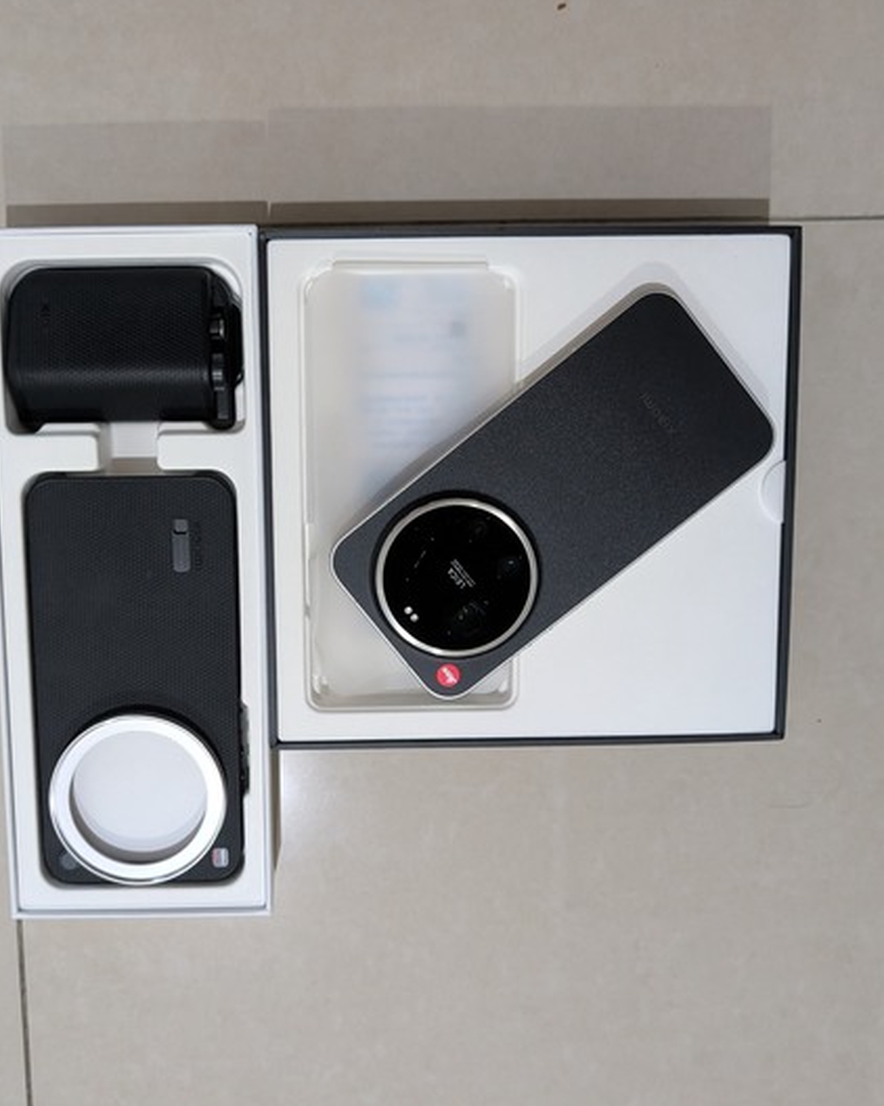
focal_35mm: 32
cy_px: 557
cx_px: 335
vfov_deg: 55.7
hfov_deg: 45.4
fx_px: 1047
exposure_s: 1/126
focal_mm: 6.9
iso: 990
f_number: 1.68
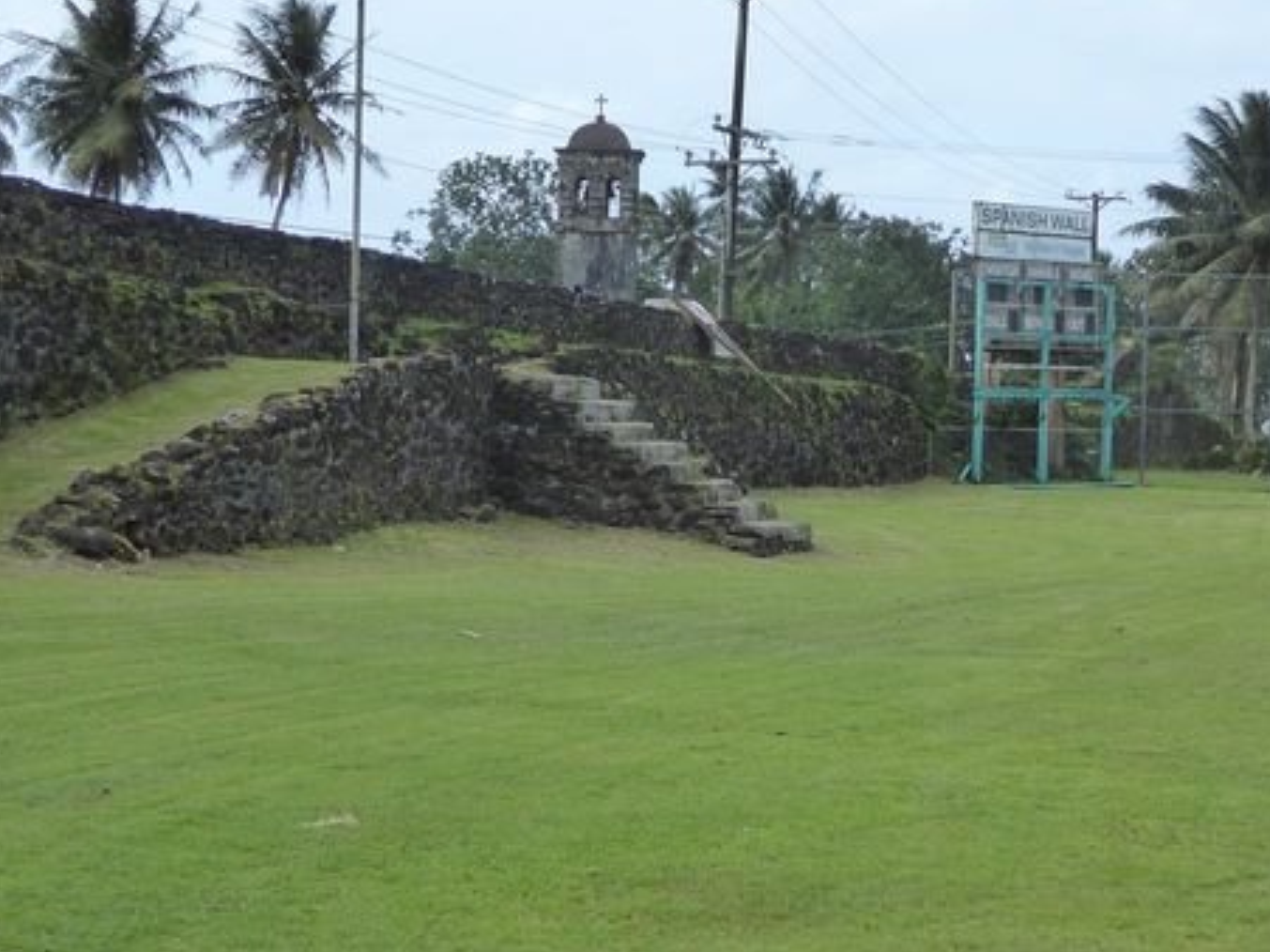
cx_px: 653
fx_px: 3191
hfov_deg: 22.5
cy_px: 451
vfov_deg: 17.0
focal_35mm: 87
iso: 160
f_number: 4
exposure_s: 1/320
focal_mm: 8.4
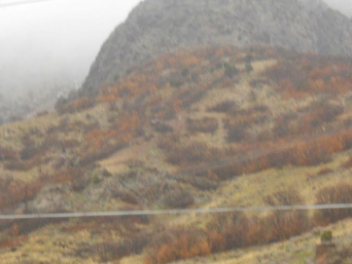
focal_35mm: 200
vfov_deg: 7.4
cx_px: 73
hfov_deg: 9.9
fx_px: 2032
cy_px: 178
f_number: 5.9
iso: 500
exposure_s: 1/60
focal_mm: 20.3
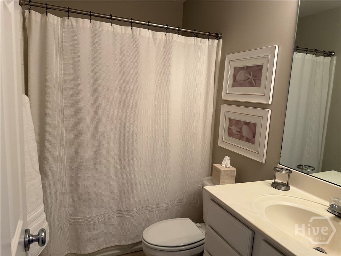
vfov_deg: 56.8
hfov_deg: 71.6
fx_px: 236
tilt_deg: -7.7
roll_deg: -3.4
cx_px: 170
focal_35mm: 24
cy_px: 128
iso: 160
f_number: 1.78
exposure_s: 1/120
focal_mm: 6.76
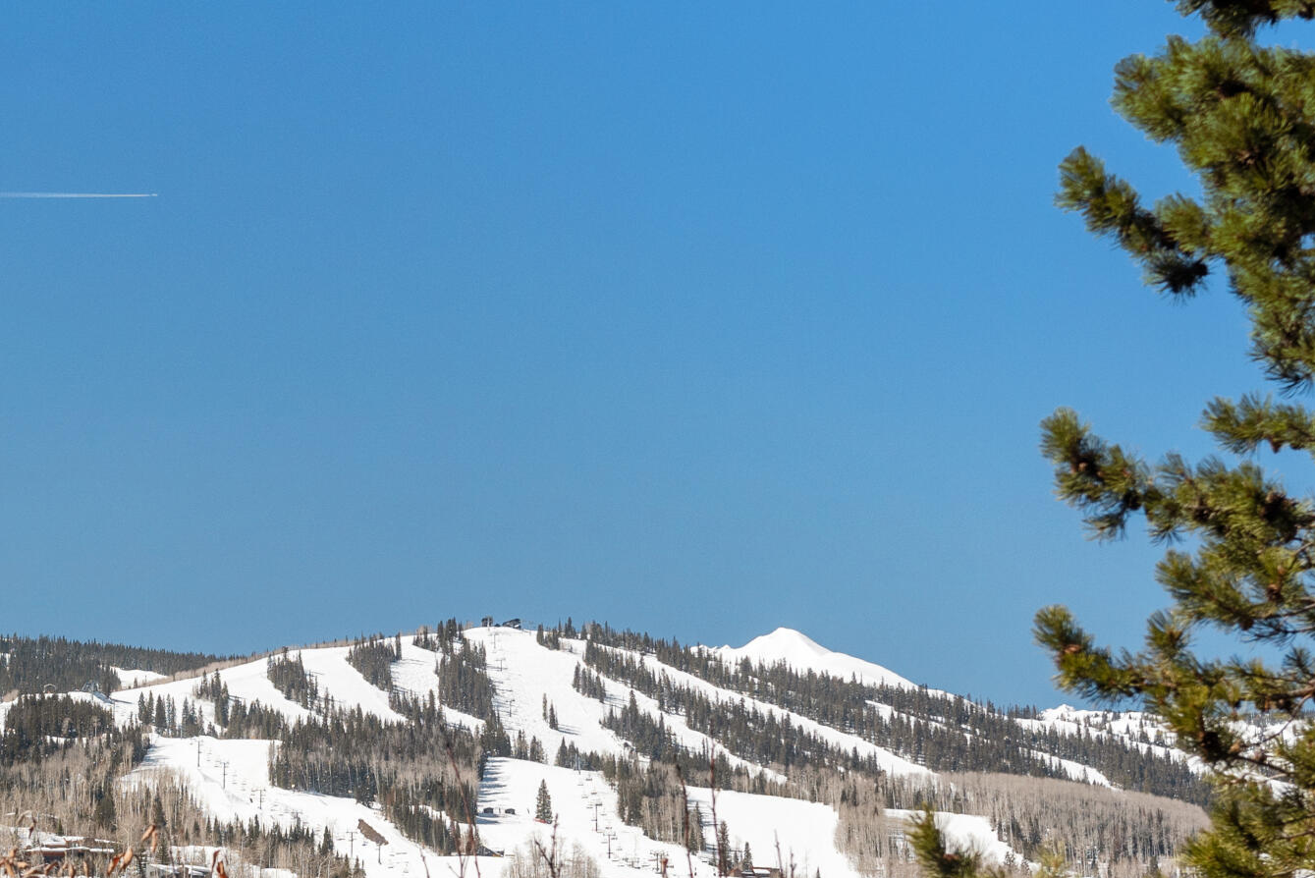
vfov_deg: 12.2
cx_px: 122
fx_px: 4093
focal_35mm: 112
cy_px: 527
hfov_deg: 18.0
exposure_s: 1/800
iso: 160
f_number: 7.1
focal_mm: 50
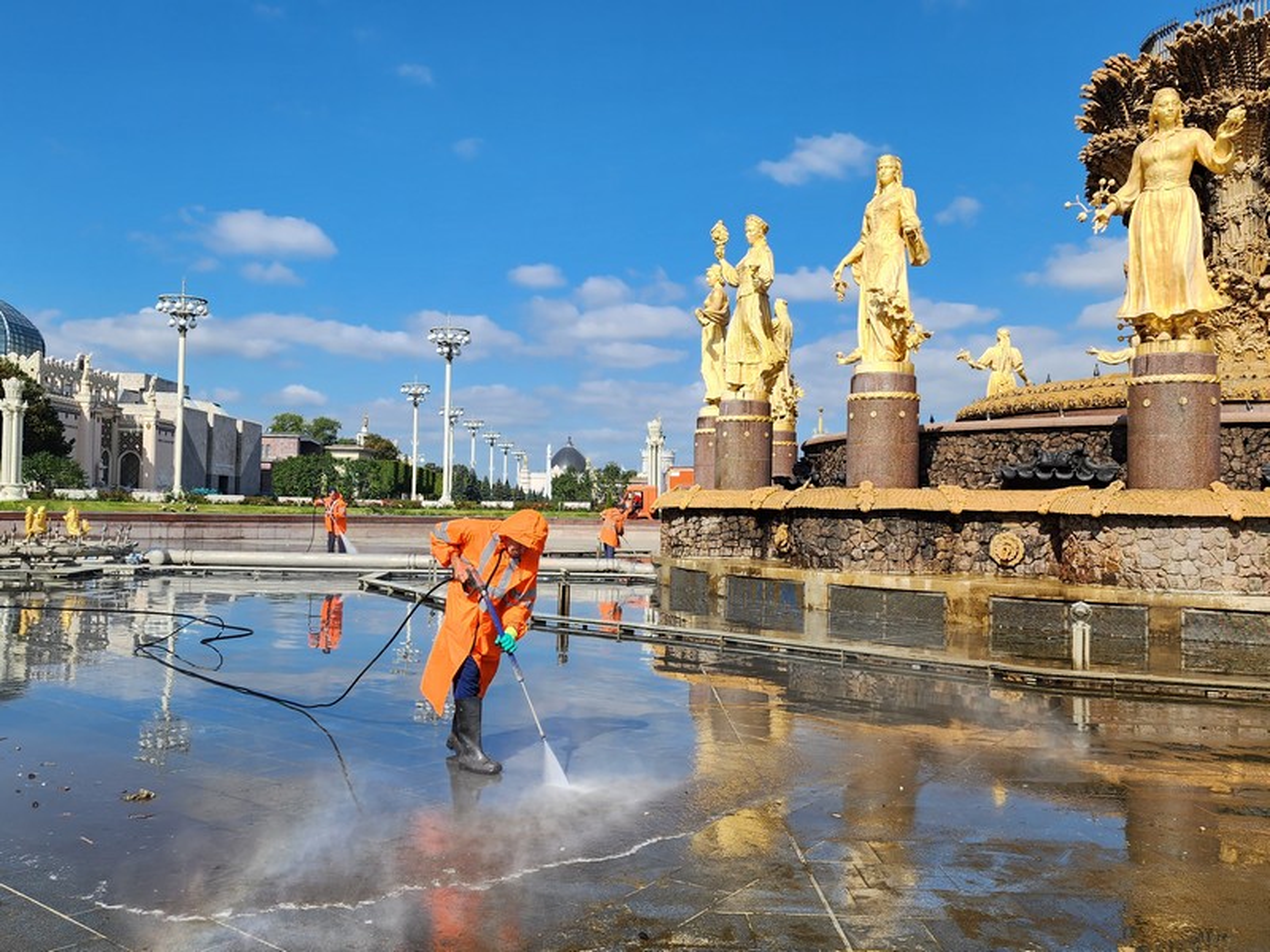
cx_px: 635
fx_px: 844
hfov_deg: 73.9
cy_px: 476
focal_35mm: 23
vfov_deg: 58.9
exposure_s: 1/1157
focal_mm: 6.4
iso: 12
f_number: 1.8
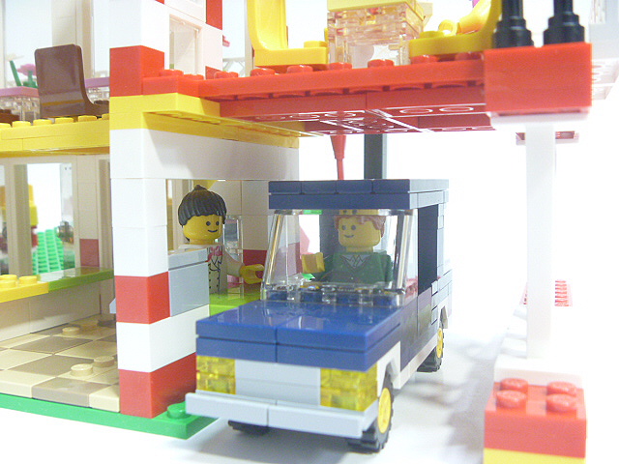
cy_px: 232
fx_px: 626
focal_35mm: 35
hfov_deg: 52.6
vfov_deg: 40.7
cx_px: 310
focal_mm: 6.3
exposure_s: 1/8
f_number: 3.5
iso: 400
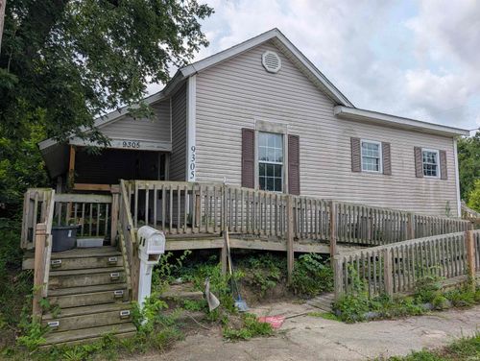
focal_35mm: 24
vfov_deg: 56.9
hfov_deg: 71.5
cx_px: 240
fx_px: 333
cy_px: 180
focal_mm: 6.9
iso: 19
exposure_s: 1/1143
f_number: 1.68
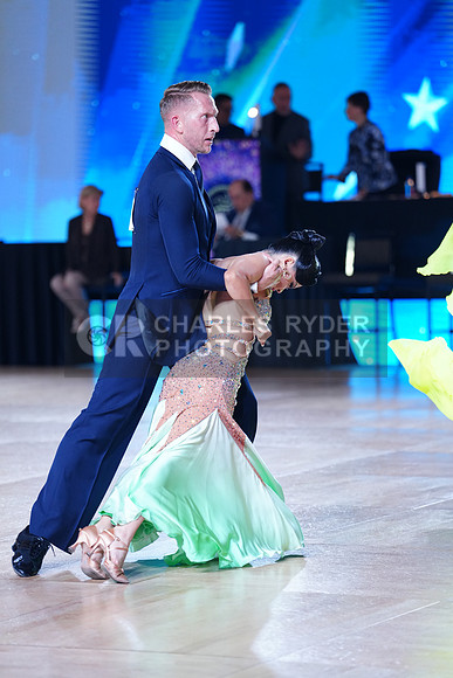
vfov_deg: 14.5
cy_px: 339
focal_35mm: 141
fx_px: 2660
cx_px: 226
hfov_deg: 9.7
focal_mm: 141
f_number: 2.8
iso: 1250
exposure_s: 1/640
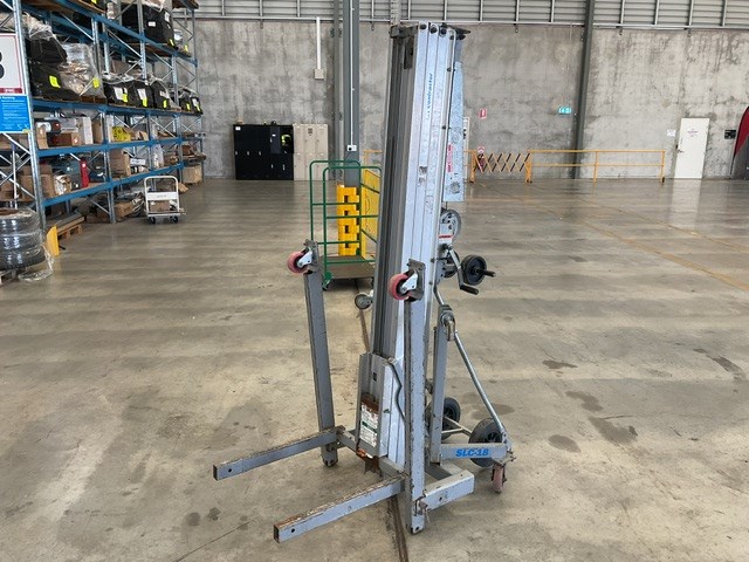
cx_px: 374
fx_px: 627
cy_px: 281
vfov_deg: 48.2
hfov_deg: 61.7
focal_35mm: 29
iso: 64
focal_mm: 3
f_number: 1.8
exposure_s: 1/60
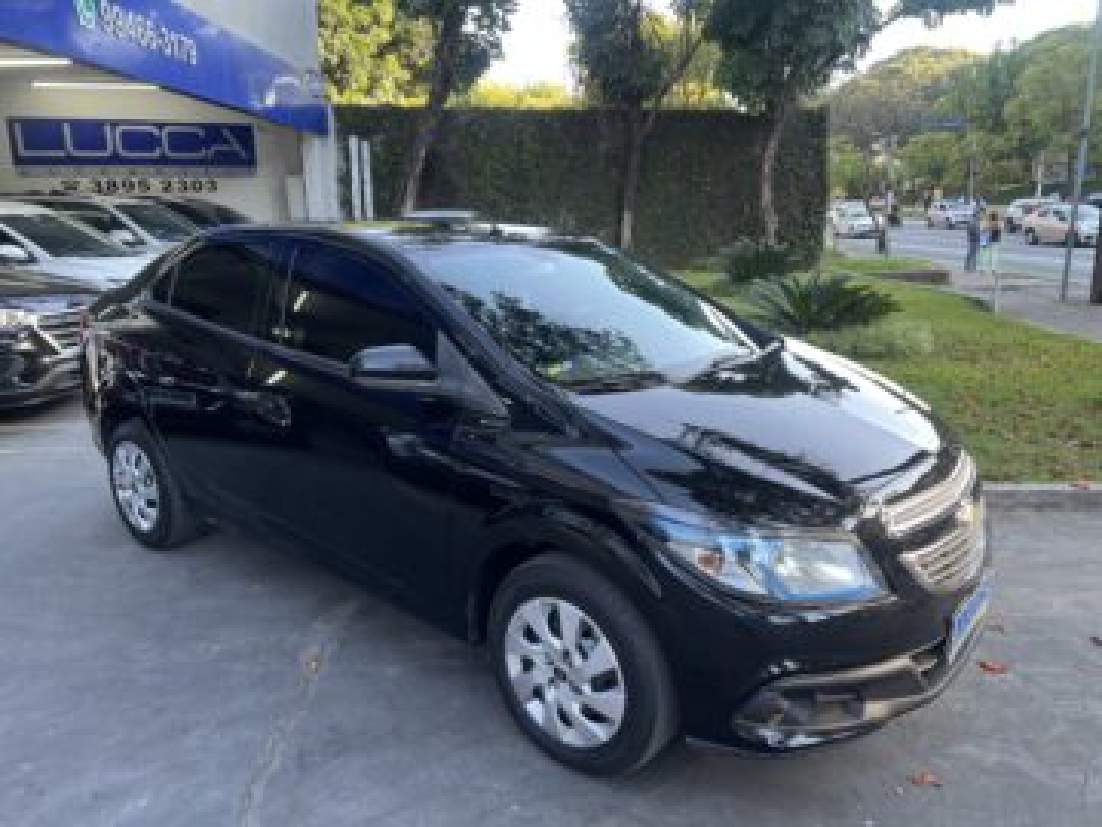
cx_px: 551
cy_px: 414
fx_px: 828
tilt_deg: -14.8
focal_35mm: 26
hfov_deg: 67.3
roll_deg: +2.6
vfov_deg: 53.1
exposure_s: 1/120
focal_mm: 5.7
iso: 50
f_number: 1.5
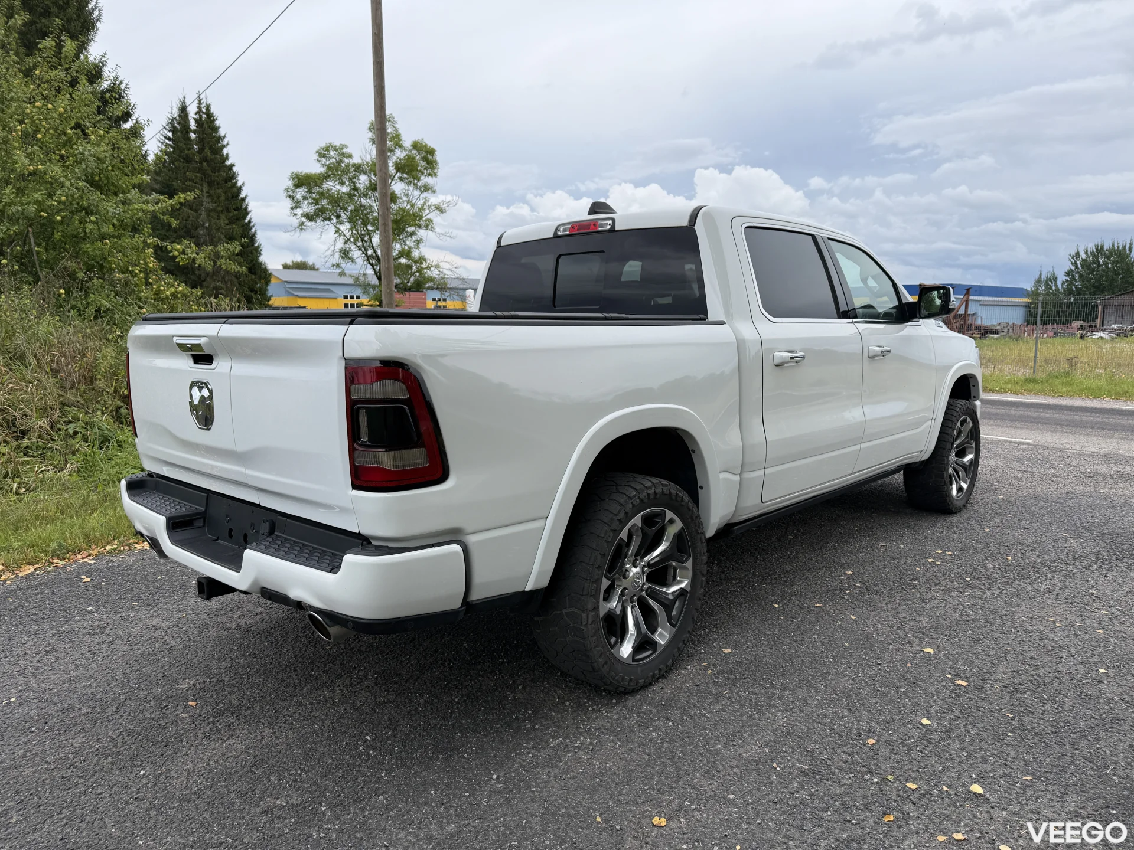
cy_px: 425
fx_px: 786
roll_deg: +0.0
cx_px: 567
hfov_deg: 71.6
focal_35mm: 24
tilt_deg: -7.7
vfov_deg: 56.8
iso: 80
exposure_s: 1/1250
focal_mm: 6.76
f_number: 1.78
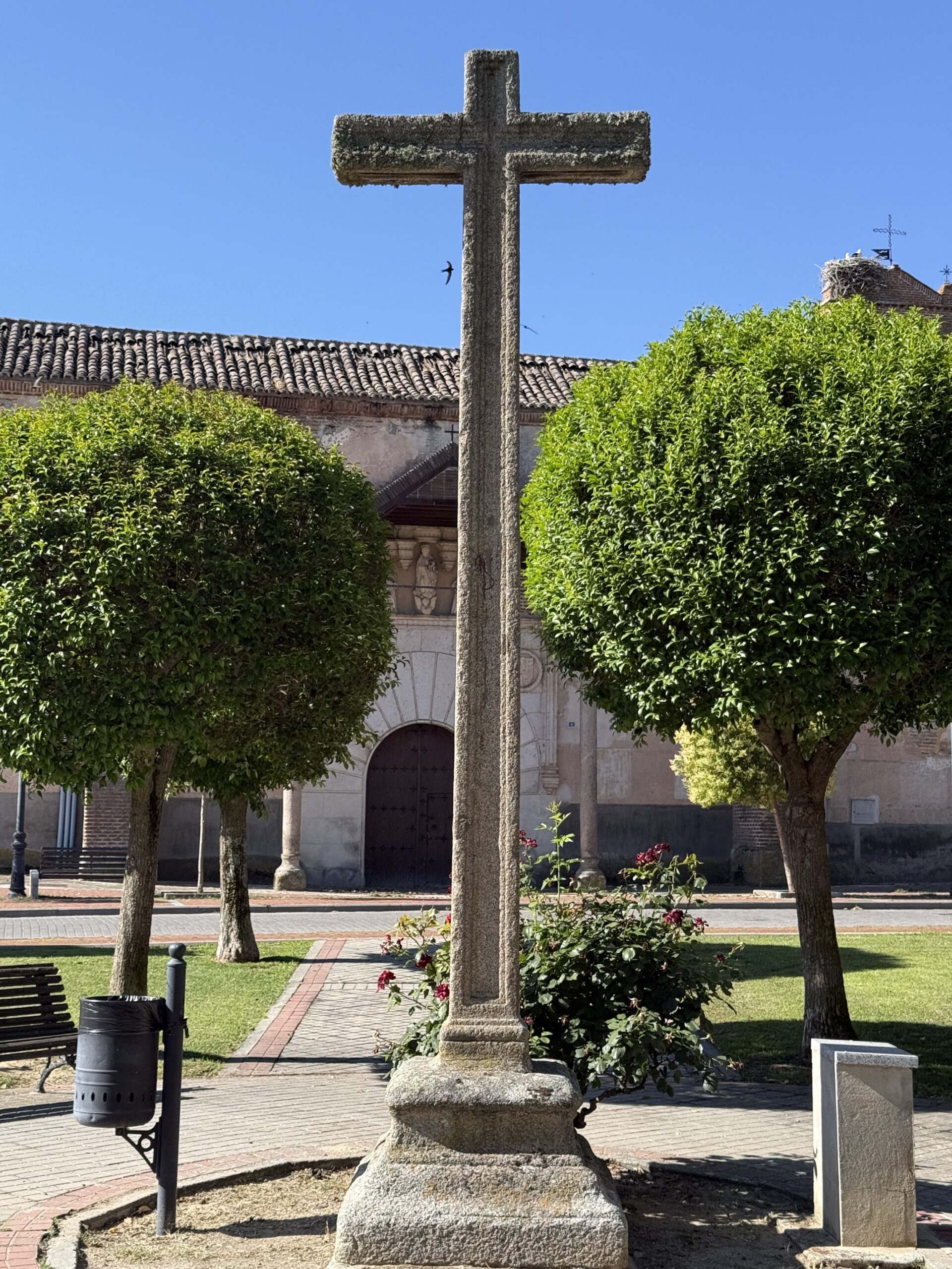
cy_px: 634
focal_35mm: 48
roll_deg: -0.9
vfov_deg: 39.7
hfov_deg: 30.3
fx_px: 1760
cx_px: 476
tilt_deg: +6.3
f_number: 1.78
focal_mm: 6.76
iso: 64
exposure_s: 1/2208
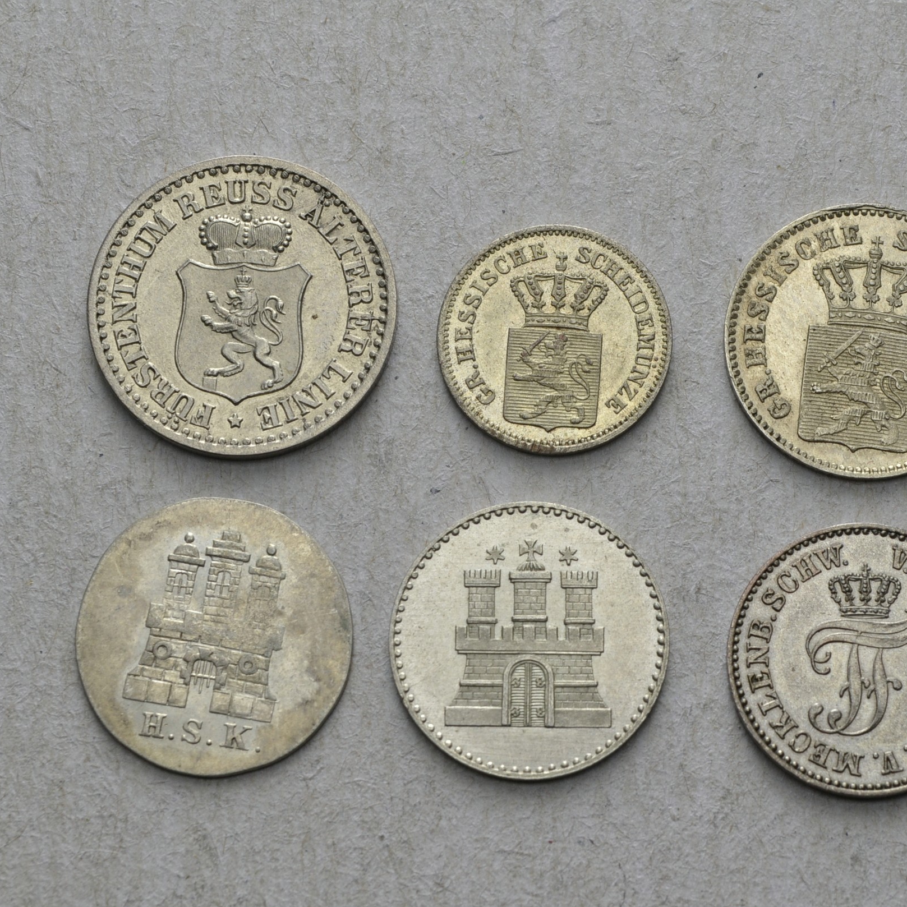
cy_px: 457
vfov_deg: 16.3
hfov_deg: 16.3
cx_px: 568
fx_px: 3161
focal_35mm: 107
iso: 400
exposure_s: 1/250
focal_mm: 55
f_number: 14
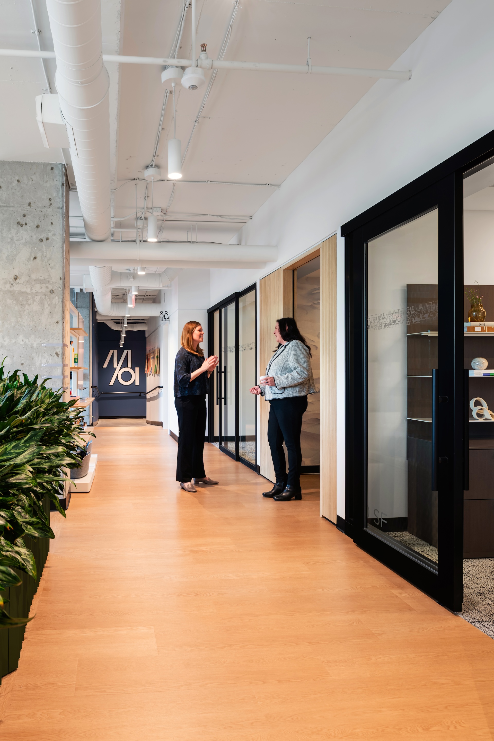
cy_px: 370
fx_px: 494
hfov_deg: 53.1
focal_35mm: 24
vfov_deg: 73.7
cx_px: 247
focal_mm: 24
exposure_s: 1.3
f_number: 8
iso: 64
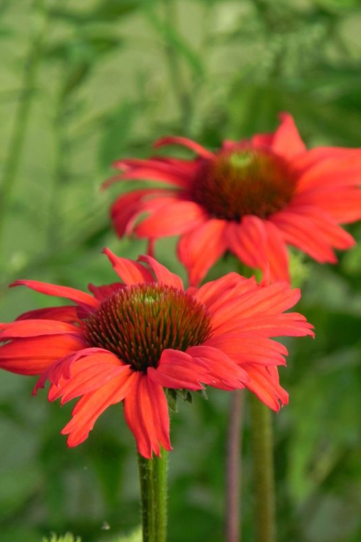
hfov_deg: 3.5
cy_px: 271
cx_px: 192
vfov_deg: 5.2
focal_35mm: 394
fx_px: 5929
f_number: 5
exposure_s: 1/320
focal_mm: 67.2
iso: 160
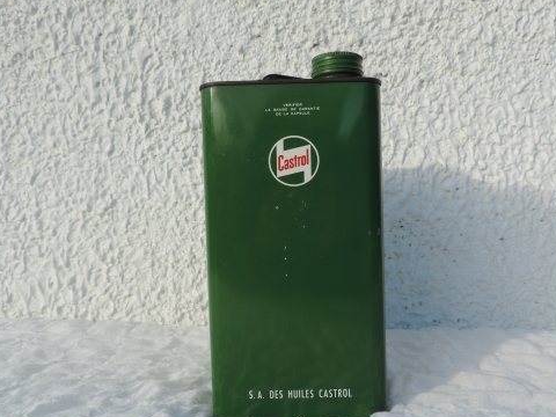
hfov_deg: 60.0
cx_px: 287
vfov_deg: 46.7
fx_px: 482
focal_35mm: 30
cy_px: 229
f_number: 3
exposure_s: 1/640
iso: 80
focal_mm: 4.3
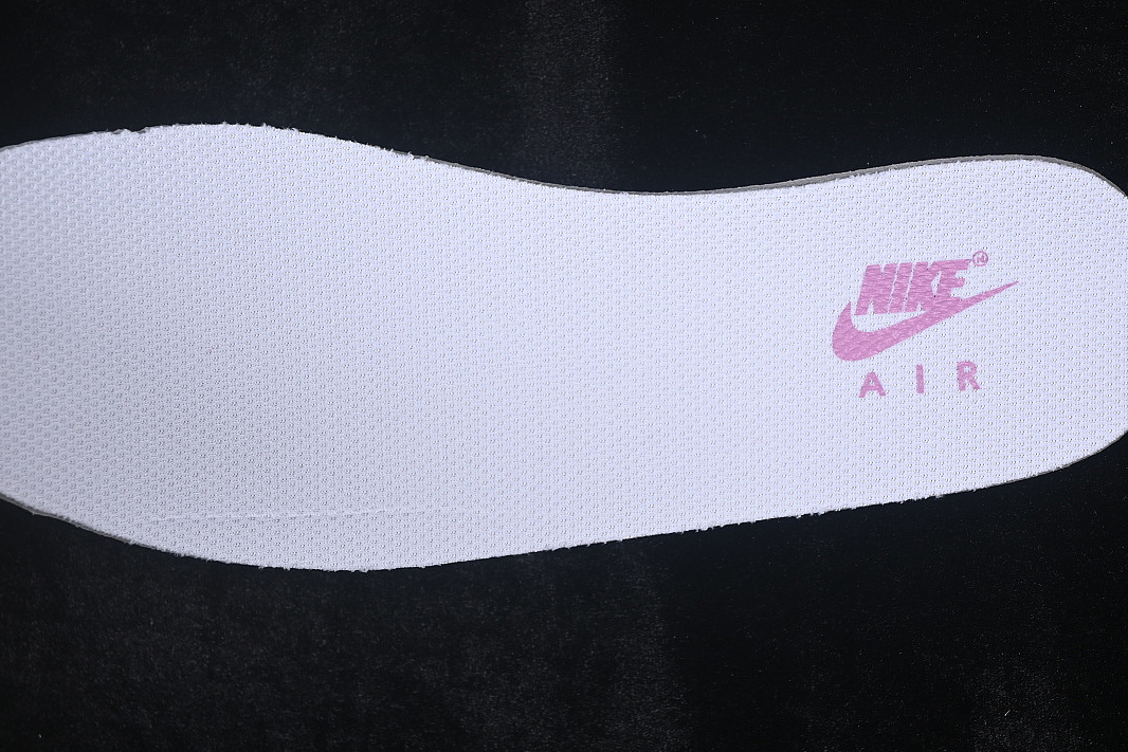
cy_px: 378
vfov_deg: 18.0
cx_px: 560
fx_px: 2381
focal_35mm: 76
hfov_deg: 26.6
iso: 160
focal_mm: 50
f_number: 7.1
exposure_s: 1/80
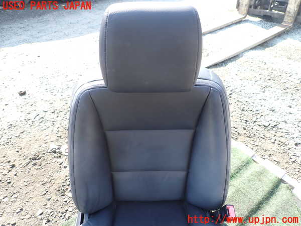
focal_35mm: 25
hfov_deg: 69.4
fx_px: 217
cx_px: 150
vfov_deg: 54.9
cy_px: 113
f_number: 2.8
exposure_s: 1/125
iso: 100
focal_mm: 4.5
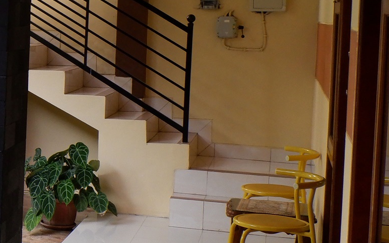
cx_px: -173
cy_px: 58
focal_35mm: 95
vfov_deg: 13.7
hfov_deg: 19.4
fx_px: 1007
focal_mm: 16
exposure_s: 1/42
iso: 800
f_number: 10
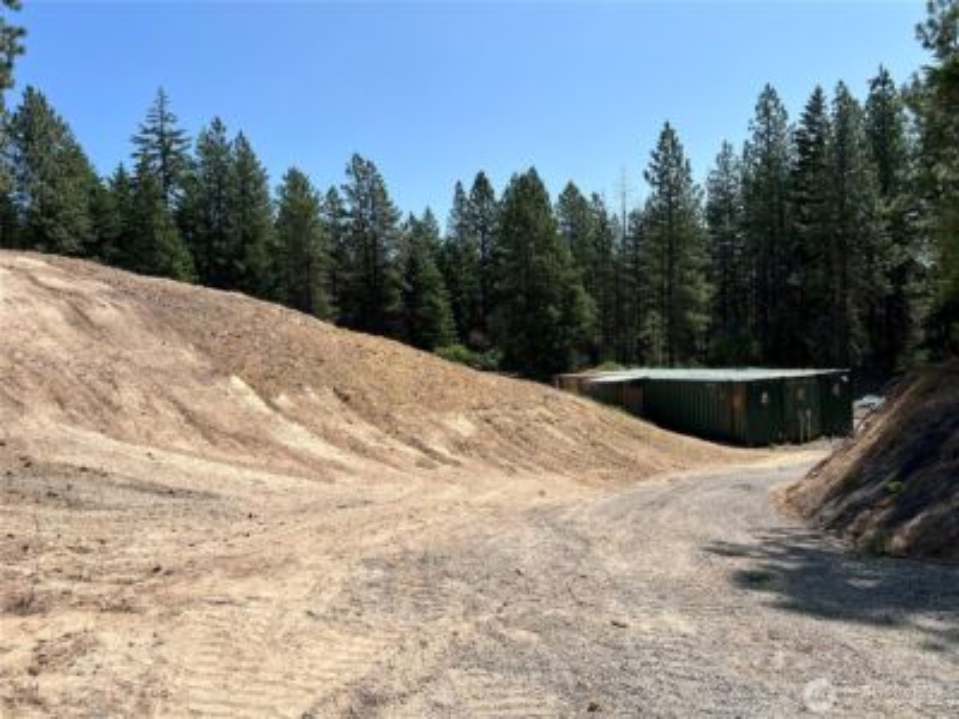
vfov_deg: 53.1
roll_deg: +2.7
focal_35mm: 26
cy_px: 360
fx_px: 720
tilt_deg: -0.9
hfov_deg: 67.3
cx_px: 480
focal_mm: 5.7
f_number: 1.5
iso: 50
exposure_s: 1/4444
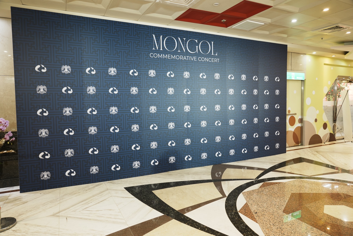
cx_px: 176
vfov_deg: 53.1
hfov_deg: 73.7
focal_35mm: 24
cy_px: 118
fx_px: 235
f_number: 4
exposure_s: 1/60
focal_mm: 24
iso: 800
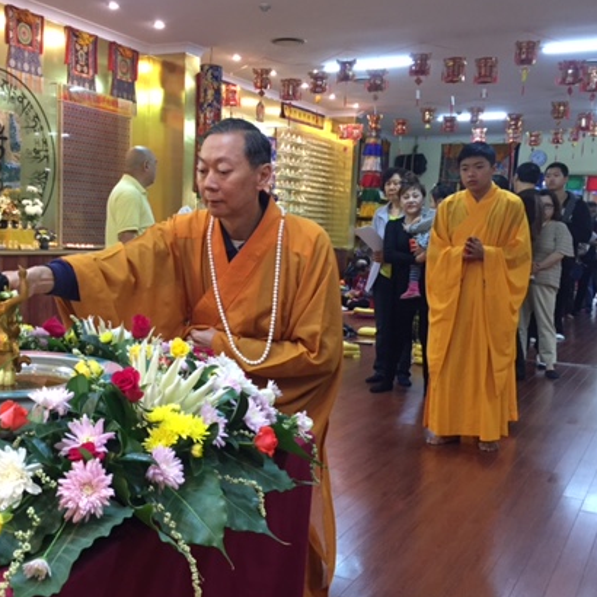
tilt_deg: -8.0
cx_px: 226
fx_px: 780
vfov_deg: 41.8
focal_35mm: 40
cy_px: 332
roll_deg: -4.3
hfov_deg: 41.6
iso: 200
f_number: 2.2
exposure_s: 1/33
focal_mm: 4.15
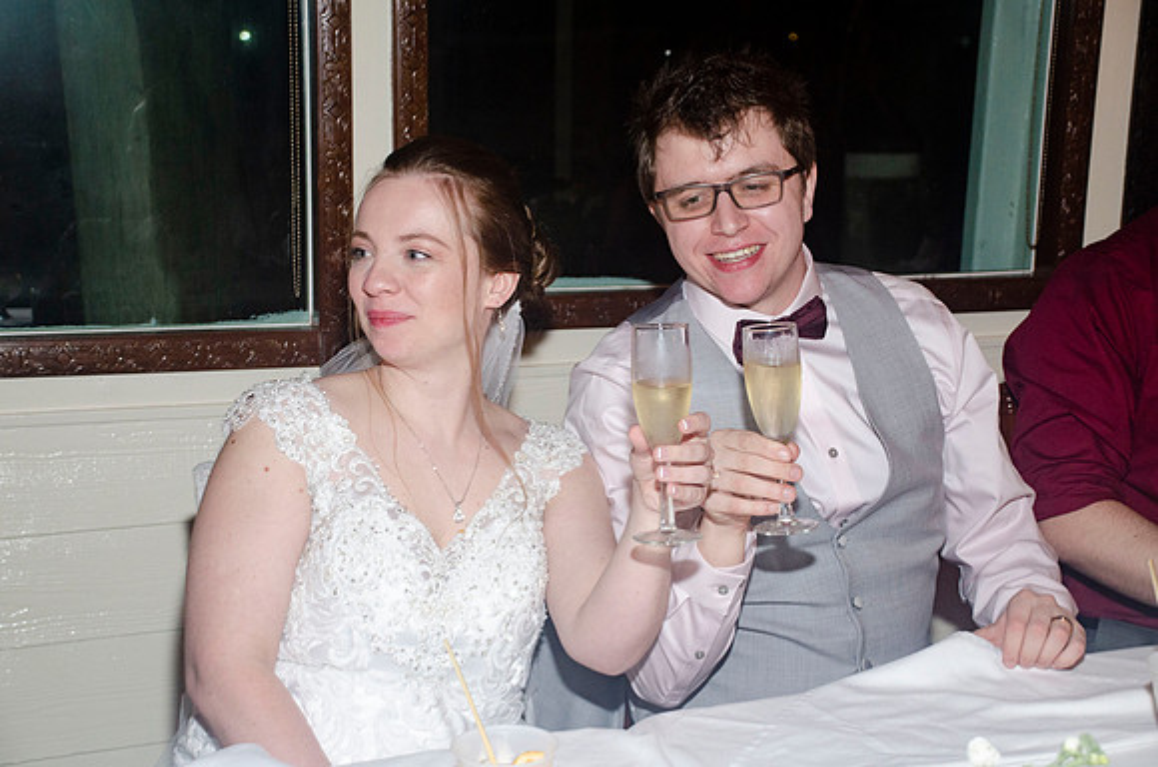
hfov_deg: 33.5
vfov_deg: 22.5
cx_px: 579
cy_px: 384
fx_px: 1926
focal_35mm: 60
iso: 400
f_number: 4.5
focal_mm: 40
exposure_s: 1/60
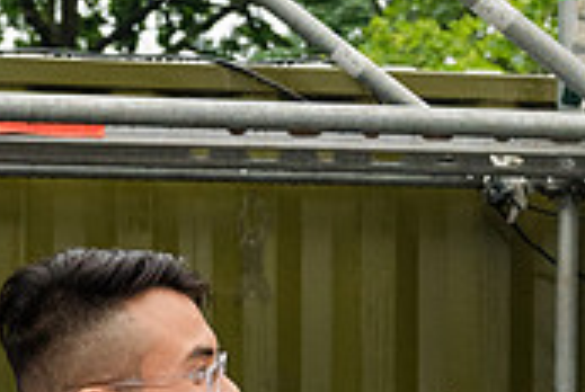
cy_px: 570
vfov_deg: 9.7
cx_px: 204
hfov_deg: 14.8
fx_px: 2246
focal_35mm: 138
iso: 2000
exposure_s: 1/1000
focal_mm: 38
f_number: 4.5
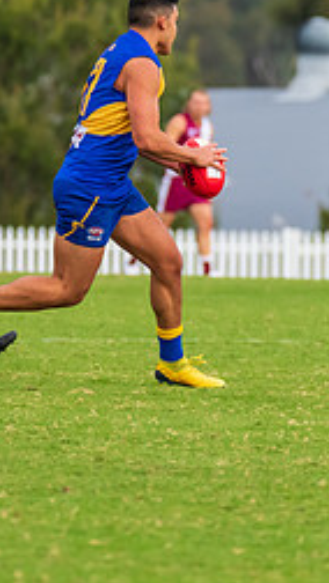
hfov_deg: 1.6
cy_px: 199
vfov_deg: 2.8
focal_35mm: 765
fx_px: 11848
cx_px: 257
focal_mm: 300
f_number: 6
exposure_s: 1/1250
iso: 1000
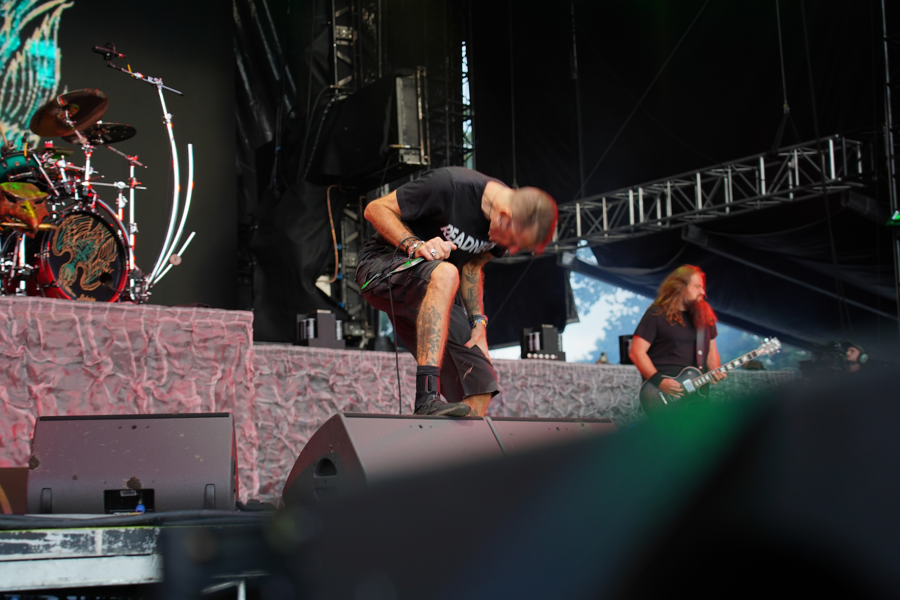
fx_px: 1475
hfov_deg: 33.9
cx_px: 450
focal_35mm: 59
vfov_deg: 23.0
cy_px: 300
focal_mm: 59
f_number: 4
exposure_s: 1/125
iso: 250
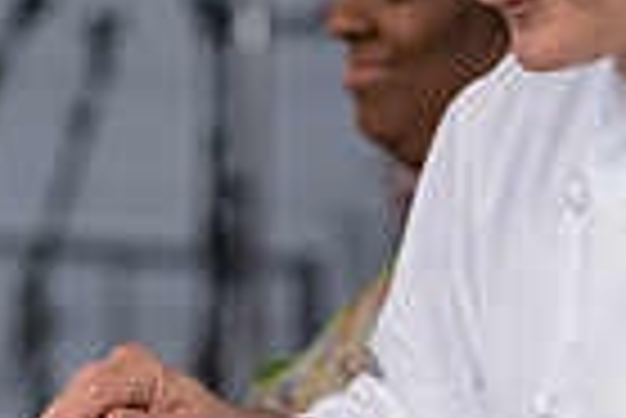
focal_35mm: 409
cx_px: 171
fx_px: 7119
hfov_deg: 5.0
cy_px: 348
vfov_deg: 3.4
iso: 250
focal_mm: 98
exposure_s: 1/1600
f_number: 3.2
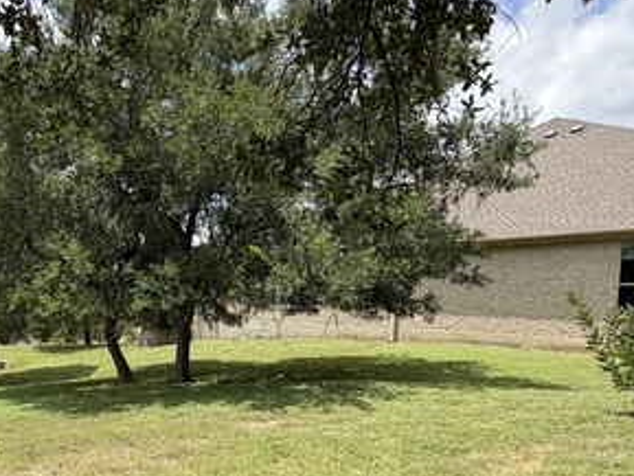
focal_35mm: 31
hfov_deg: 56.8
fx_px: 568
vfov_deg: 44.1
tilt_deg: -5.2
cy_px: 351
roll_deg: -0.1
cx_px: 200
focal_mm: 2.22
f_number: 2.2
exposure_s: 1/770
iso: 25
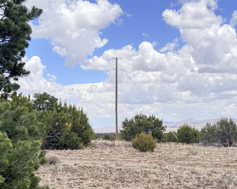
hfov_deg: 29.1
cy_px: 105
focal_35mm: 65
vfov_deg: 23.5
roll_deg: +0.7
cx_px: 136
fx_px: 456
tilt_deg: +3.0
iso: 80
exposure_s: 1/2033
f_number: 1.78
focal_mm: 6.76
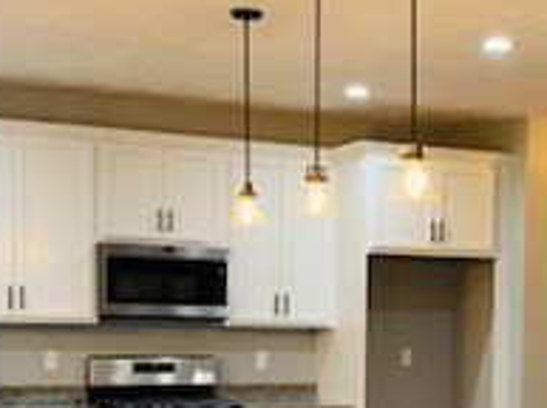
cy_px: 380
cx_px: 445
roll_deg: -1.7
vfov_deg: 17.8
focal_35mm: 81
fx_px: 1278
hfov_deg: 23.8
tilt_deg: -3.0
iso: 160
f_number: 1.8
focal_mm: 4.25
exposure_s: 1/60
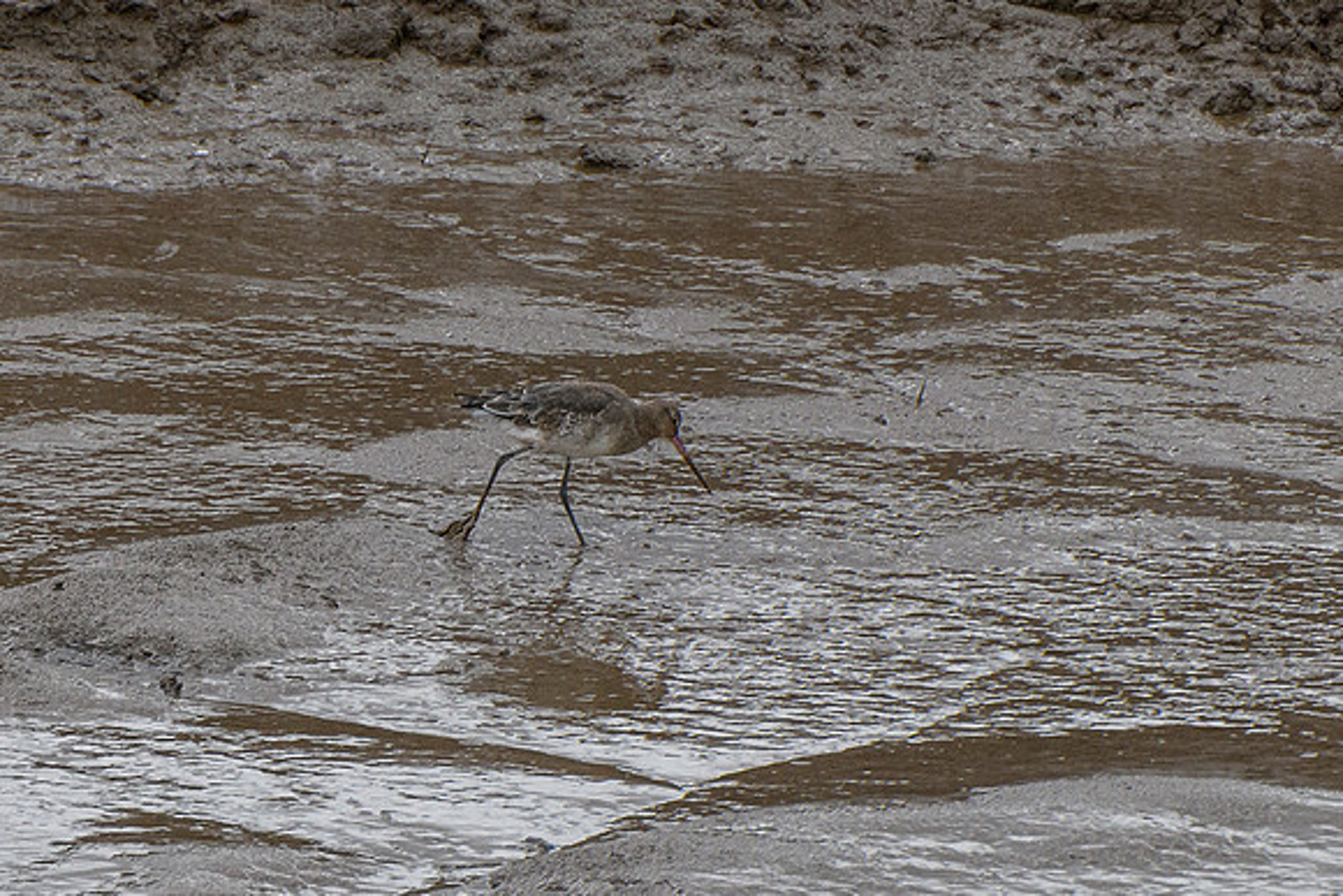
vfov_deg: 1.2
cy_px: 244
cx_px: 706
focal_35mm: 1191
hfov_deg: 1.7
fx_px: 44424
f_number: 6.3
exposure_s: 1/1600
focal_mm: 400
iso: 640
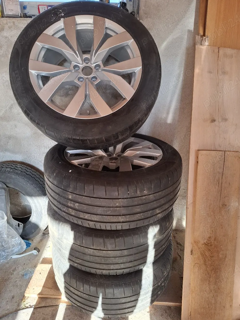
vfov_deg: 73.9
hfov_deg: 58.9
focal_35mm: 23
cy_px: 160
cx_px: 120
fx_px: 213
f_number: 1.8
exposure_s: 1/100
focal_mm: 5.54
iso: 125
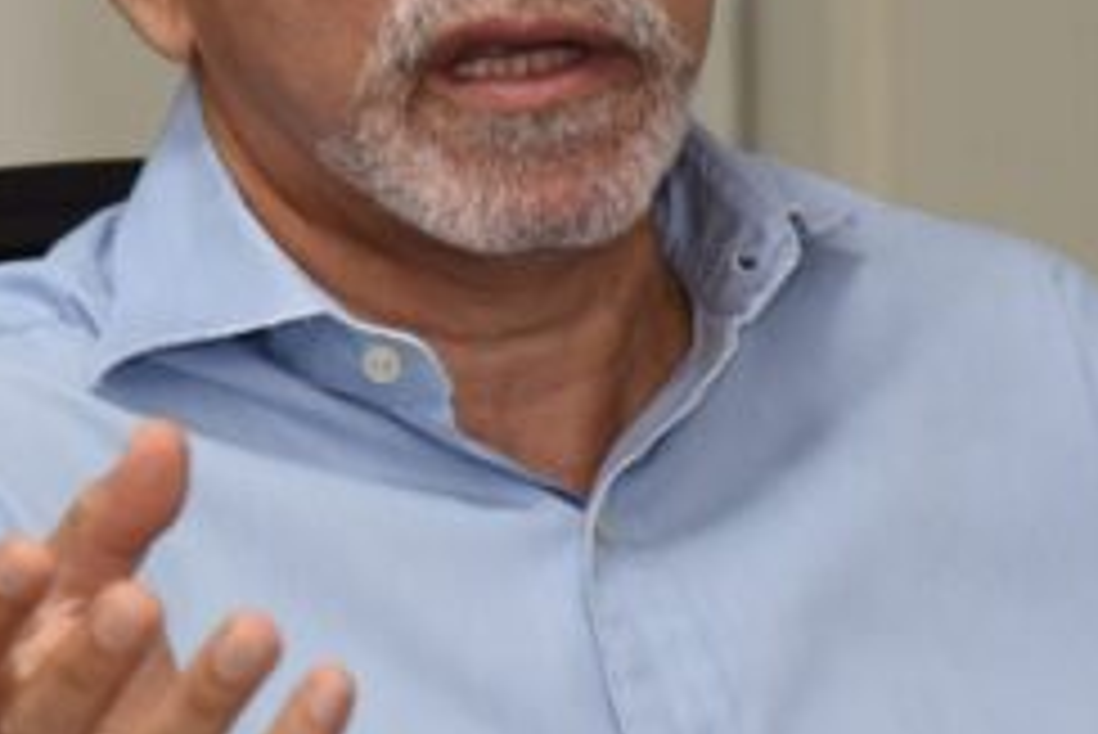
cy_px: 194
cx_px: 346
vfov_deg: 2.7
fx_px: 15350
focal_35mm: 503
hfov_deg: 4.1
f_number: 5
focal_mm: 120
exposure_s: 1/125
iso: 1250
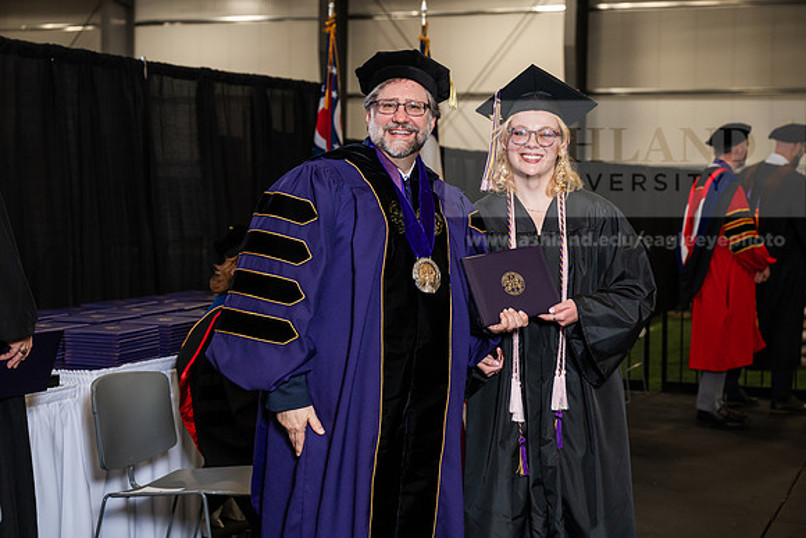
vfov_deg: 21.6
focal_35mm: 63
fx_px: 1411
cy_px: 269
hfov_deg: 31.9
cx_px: 403
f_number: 4.5
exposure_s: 1/200
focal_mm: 63
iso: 1250
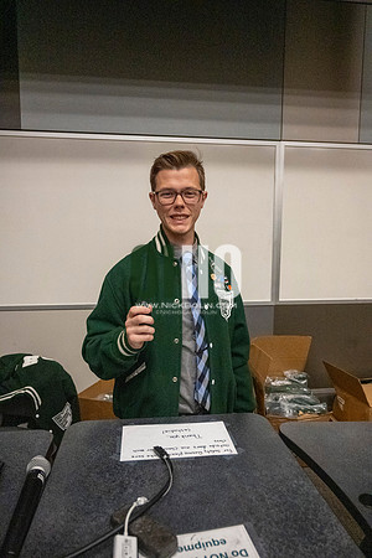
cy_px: 279
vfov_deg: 73.7
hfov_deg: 53.1
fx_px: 372
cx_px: 186
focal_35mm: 24
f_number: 4
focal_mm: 24
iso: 8000
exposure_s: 1/500
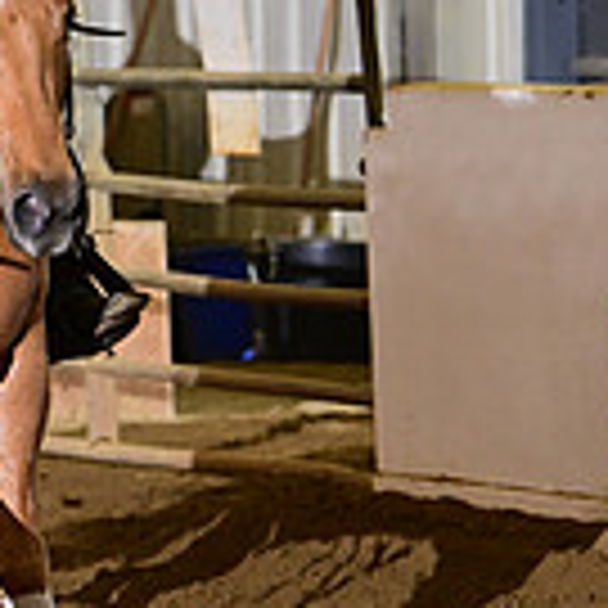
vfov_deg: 3.9
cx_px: -549
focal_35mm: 446
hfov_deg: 3.9
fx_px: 8863
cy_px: 79
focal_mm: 122
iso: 2500
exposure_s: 1/200
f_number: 4.5
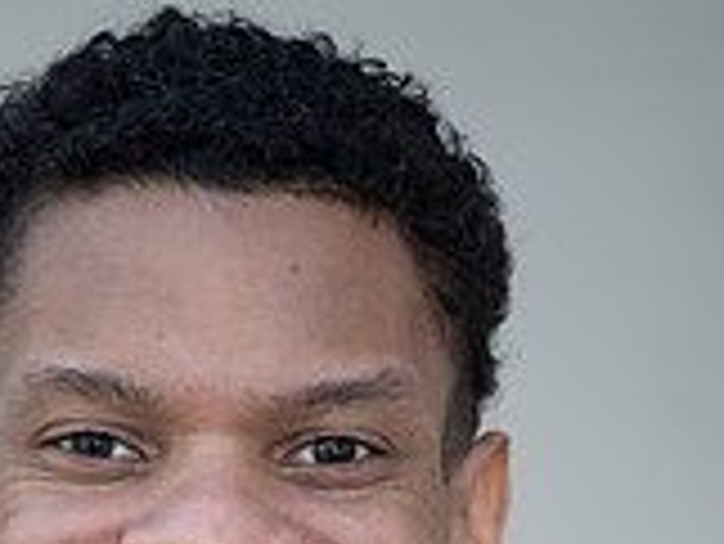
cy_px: 863
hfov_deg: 3.7
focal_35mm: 536
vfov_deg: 2.8
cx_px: 85
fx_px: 11219
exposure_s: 1/800
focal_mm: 200
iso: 200
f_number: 2.8
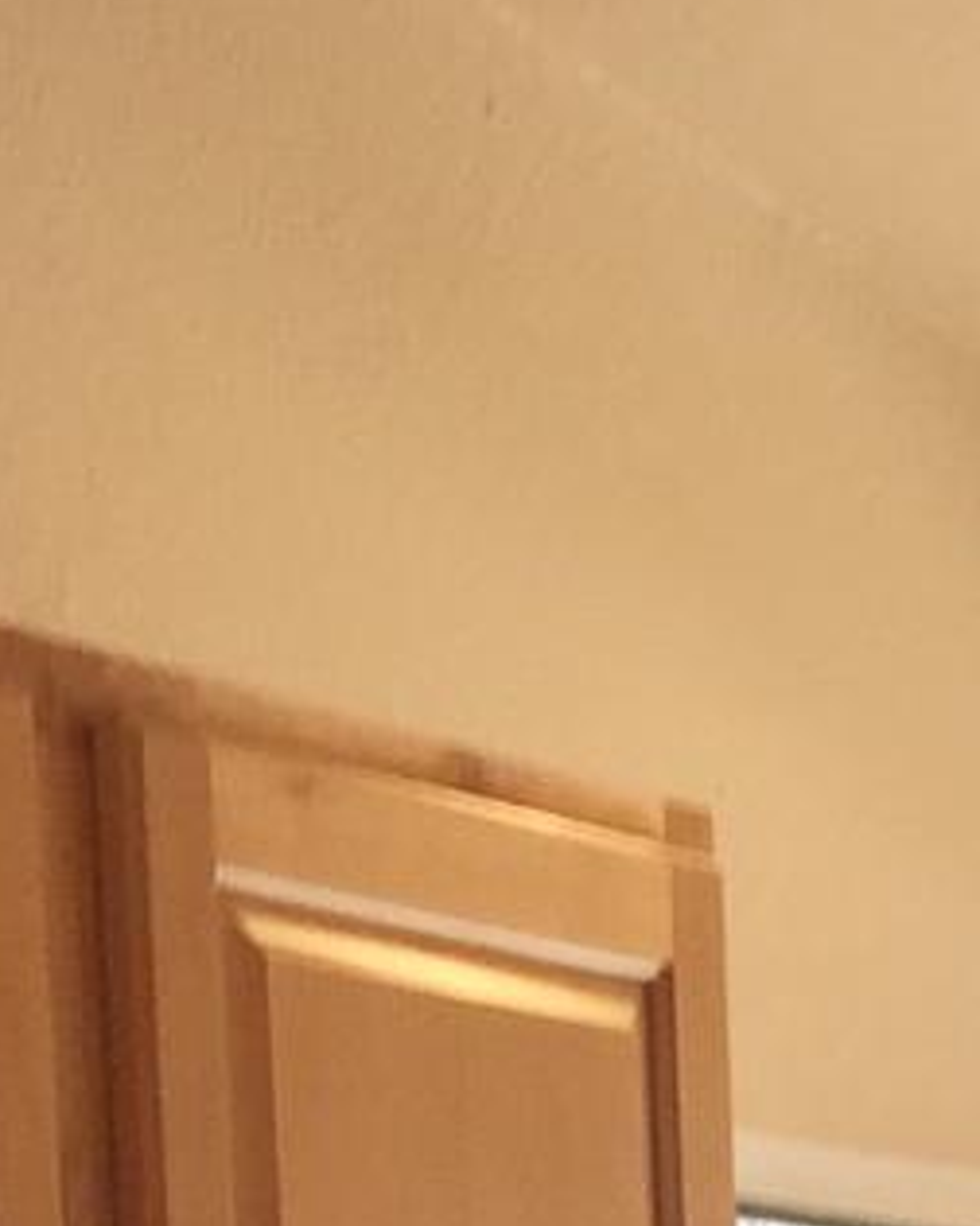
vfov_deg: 9.2
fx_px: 6526
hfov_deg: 8.4
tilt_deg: -9.5
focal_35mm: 180
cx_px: 1381
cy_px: 3332
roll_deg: +0.9
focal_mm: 4.15
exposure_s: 1/60
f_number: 2.2
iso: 32
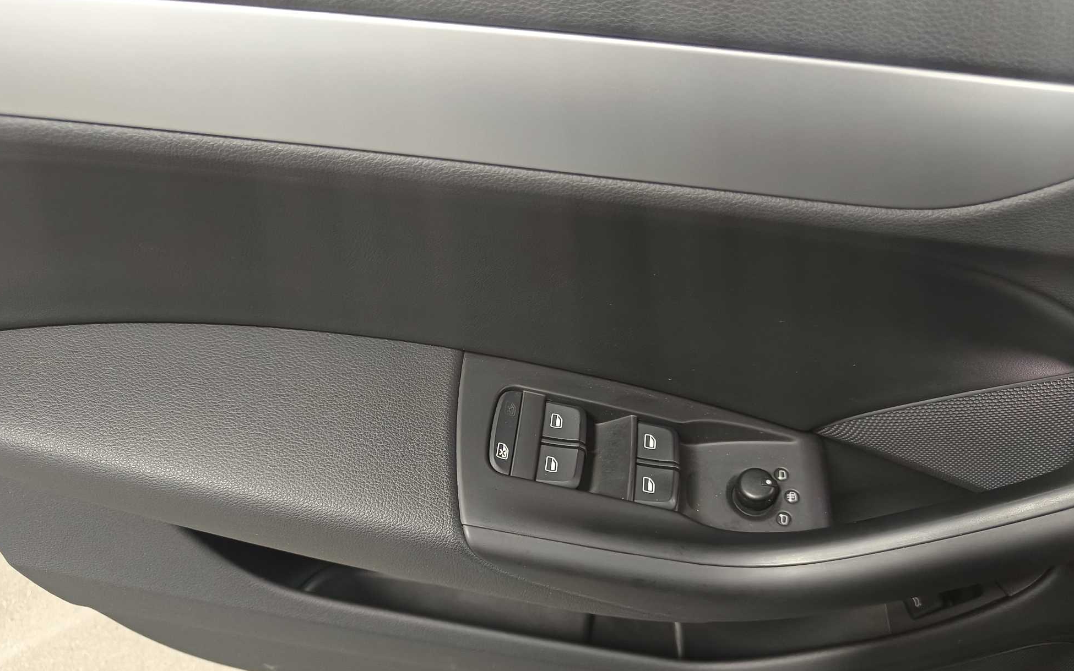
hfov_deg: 72.5
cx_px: 536
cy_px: 365
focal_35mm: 25
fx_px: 732
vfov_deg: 49.2
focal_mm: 5.59
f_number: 1.88
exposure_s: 1/16.7
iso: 3555
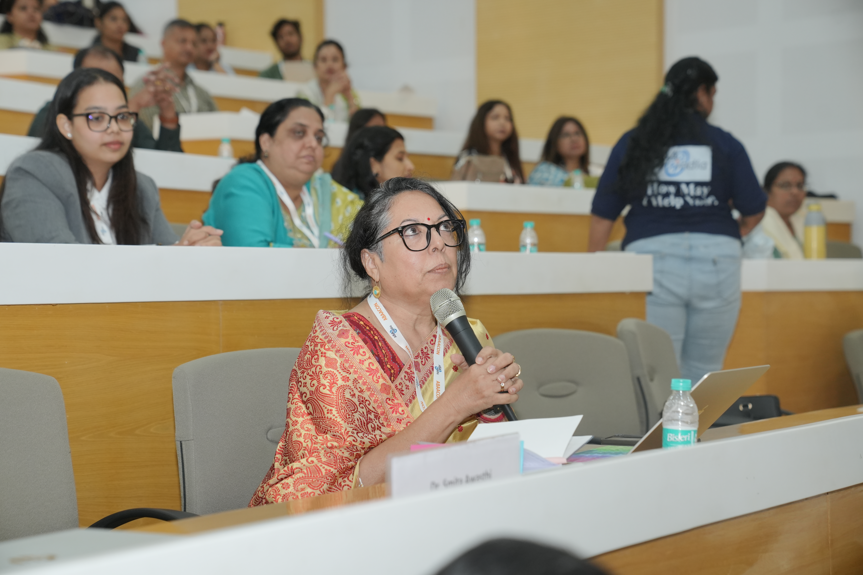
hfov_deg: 29.2
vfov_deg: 19.7
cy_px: 288
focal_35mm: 69
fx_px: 1654
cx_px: 432
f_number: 4
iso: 1250
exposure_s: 1/200
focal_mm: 69
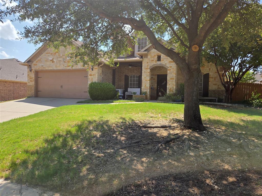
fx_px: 174
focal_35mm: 23
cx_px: 131
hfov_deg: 73.9
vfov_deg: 58.9
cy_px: 98
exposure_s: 1/3618
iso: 80
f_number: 1.8
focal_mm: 5.4
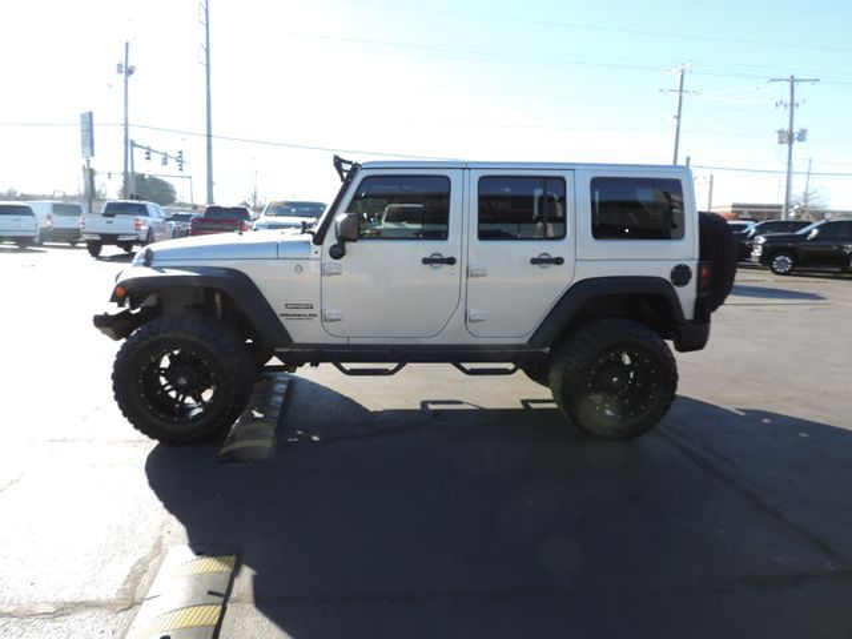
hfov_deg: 71.6
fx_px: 591
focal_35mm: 24
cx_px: 426
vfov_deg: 56.8
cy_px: 320
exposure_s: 1/400
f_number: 3
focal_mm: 4.3
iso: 80
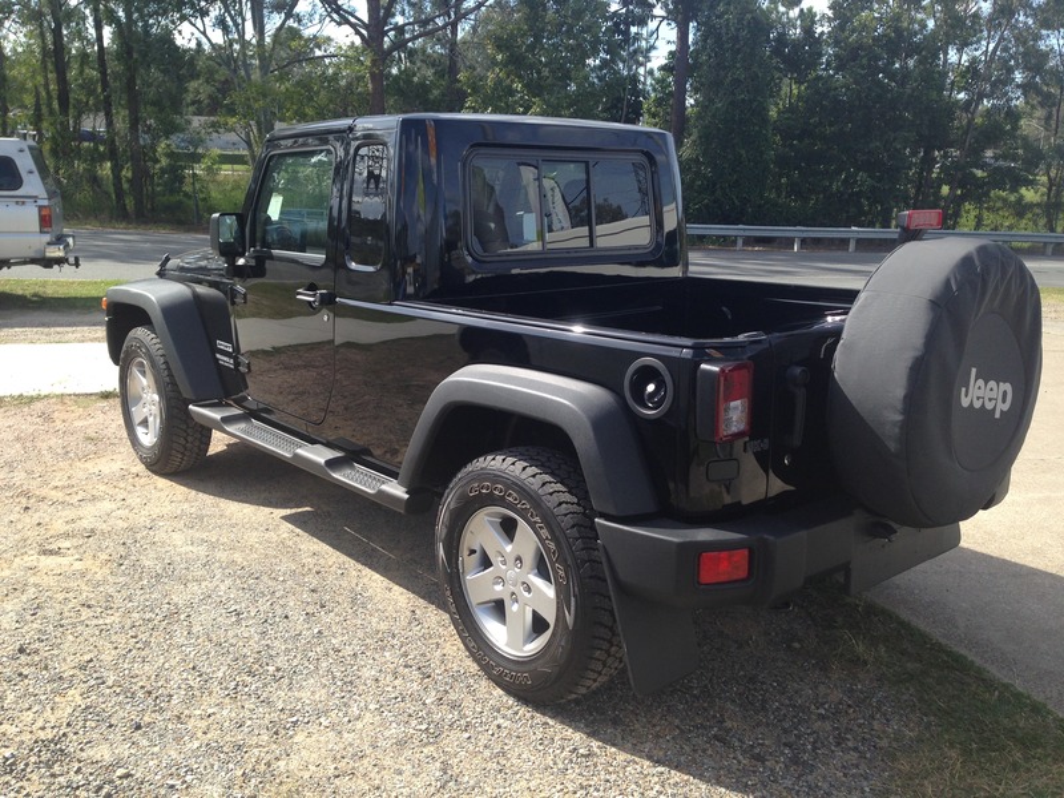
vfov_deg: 42.9
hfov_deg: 55.4
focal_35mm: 33
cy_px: 399
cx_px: 532
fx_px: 1014
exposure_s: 1/596
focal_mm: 4.12
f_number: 2.4
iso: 50
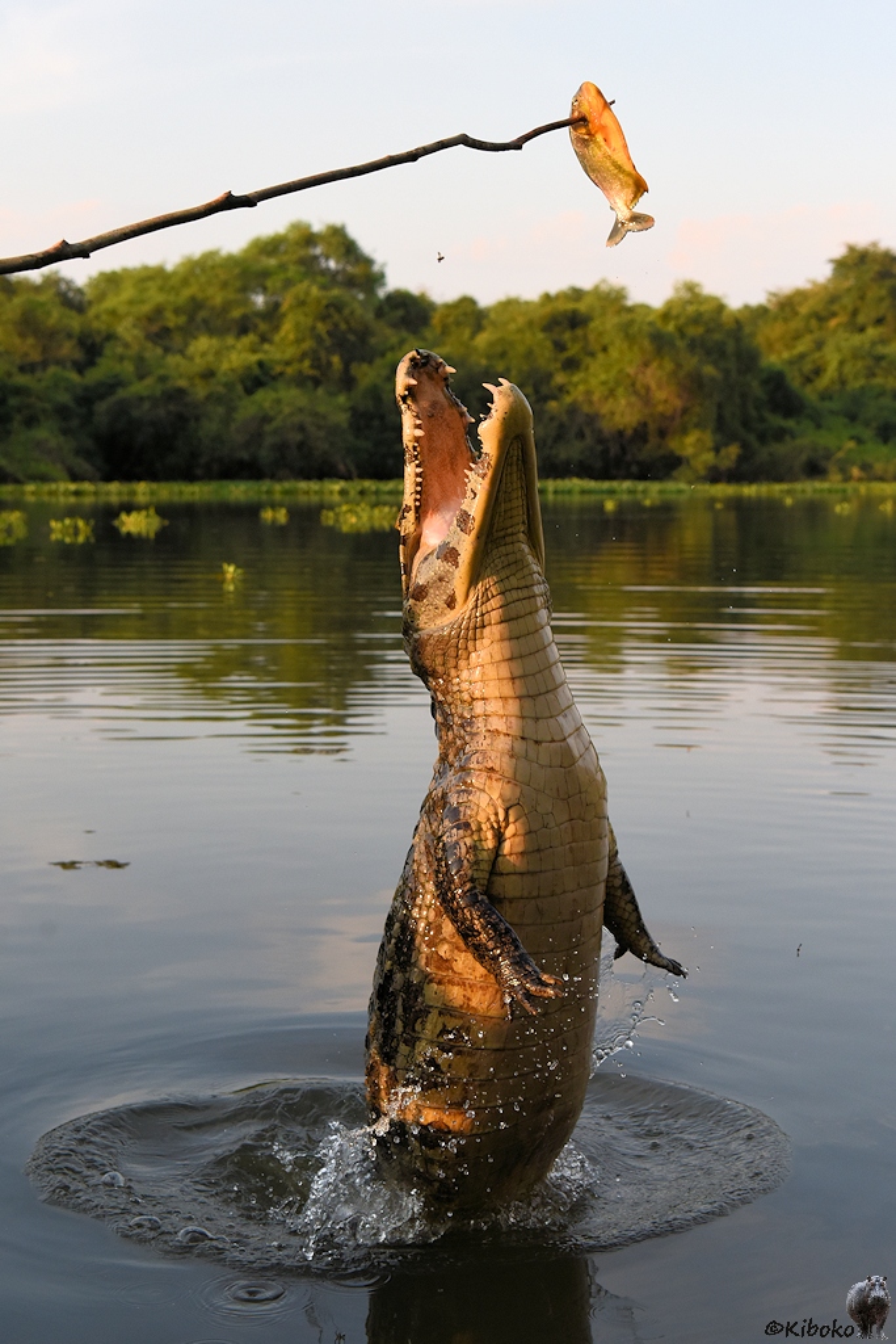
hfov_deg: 29.3
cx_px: 448
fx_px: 1717
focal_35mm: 46
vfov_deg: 42.7
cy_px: 672
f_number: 7.1
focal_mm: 46
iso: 1000
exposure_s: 1/2000
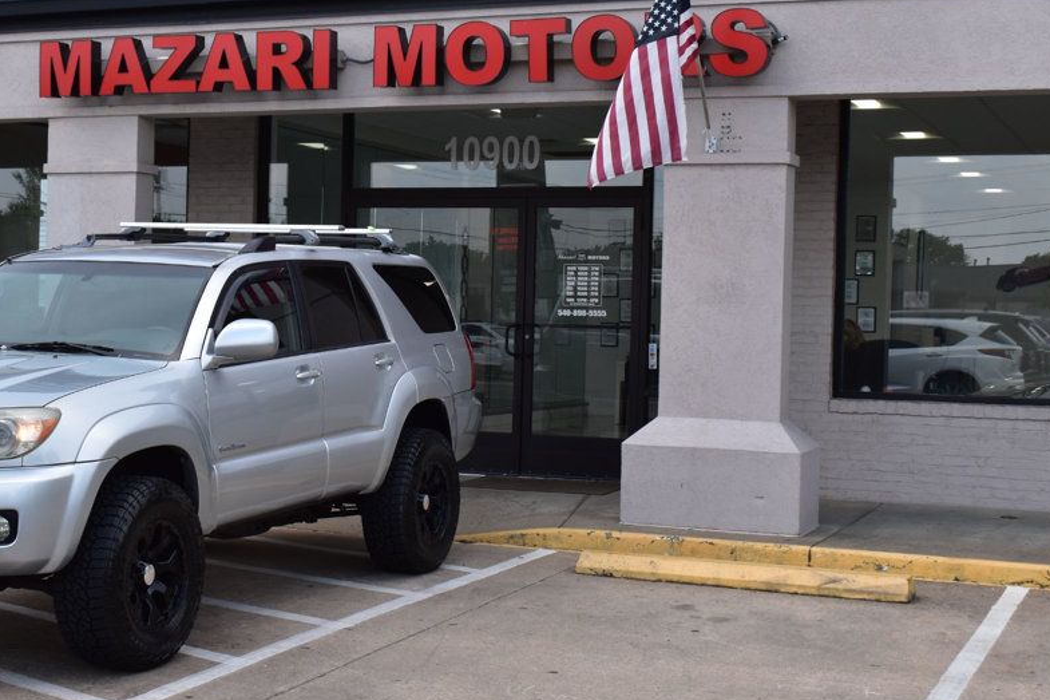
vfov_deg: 22.4
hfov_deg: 32.9
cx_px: 383
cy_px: 337
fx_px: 1769
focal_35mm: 61
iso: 400
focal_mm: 31
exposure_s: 1/200
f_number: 10
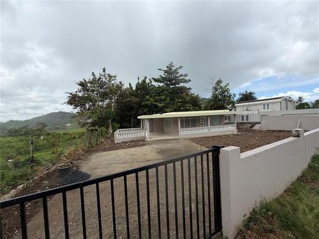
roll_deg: +4.5
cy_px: 120
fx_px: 129
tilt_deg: -0.9
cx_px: 160
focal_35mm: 14
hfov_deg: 102.1
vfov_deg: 85.7
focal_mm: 2.22
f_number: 2.2
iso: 25
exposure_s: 1/770
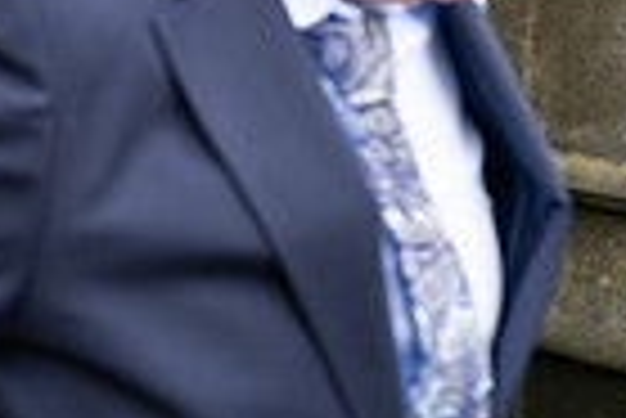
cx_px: -383
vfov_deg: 8.6
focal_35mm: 158
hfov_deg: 12.2
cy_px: -52
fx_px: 2750
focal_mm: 38
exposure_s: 1/160
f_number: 3.5
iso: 125
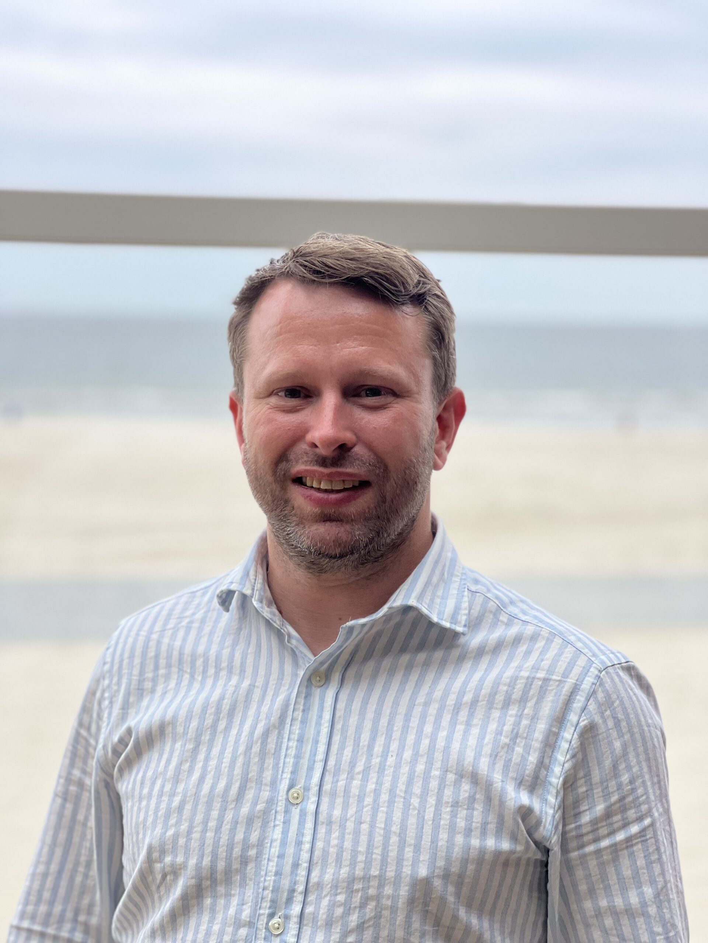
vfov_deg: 25.3
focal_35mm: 77
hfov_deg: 19.1
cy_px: 472
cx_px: 354
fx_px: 2100
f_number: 2.8
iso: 64
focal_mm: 9
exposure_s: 1/121
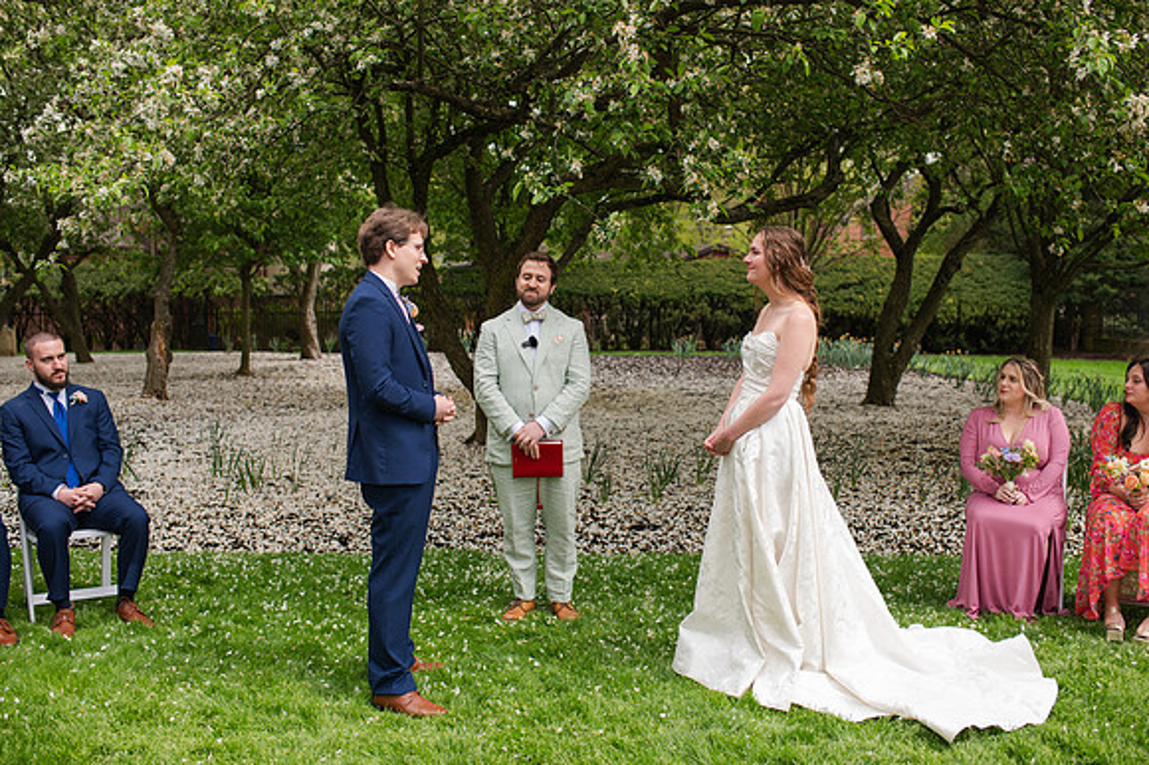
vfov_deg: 34.3
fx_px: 1237
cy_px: 354
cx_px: 593
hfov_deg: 49.8
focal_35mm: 39
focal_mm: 35
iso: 140
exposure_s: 1/640
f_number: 3.2
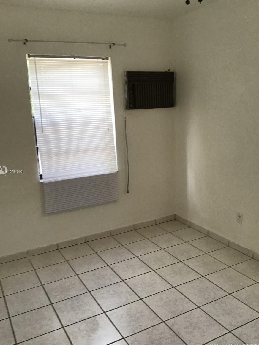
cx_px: 130
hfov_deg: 44.2
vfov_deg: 56.8
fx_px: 319
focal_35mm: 32
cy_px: 172
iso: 50
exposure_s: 1/30
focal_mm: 3.3
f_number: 2.4
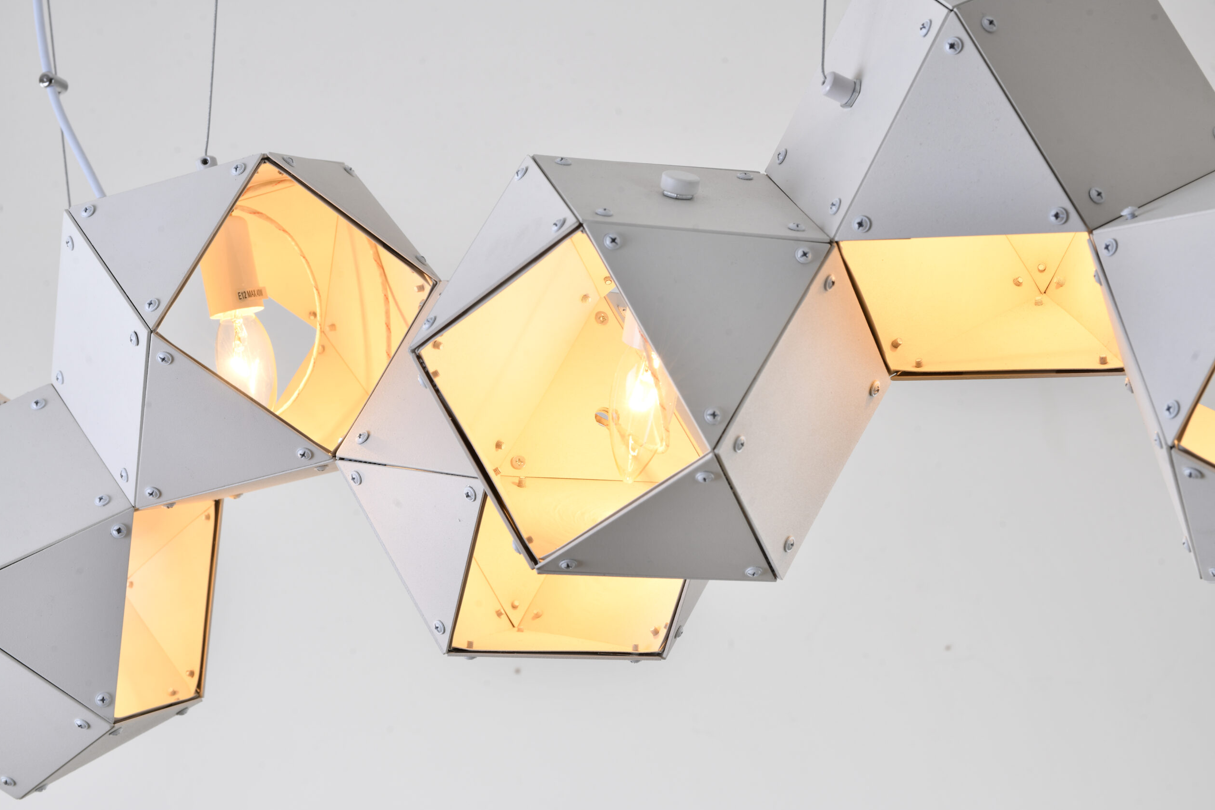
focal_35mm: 86
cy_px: 405
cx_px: 604
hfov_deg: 23.6
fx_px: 2902
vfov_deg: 15.9
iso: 80
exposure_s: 1/10
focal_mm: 85
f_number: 13
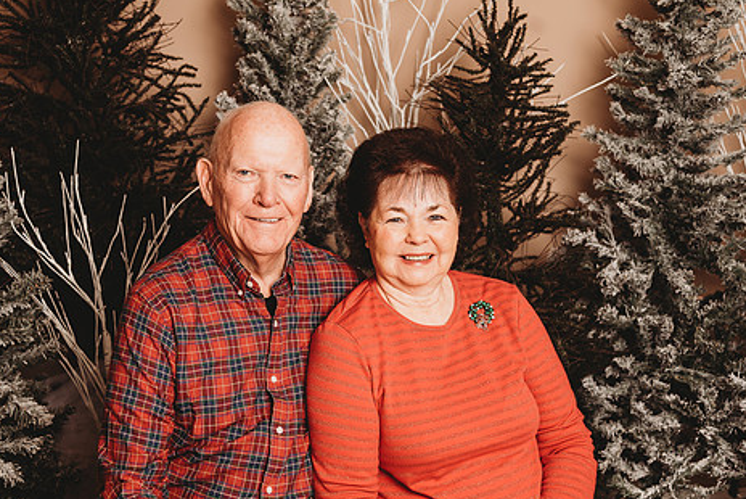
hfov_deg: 33.3
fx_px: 1244
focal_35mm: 60
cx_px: 314
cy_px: 265
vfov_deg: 22.7
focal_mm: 48
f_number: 4
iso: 100
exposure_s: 1/160
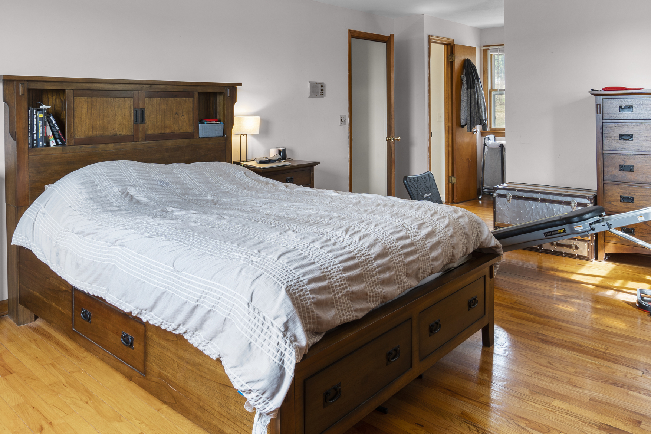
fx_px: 506
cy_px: 105
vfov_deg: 44.7
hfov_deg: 65.4
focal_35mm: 28
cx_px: 308
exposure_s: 1
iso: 200
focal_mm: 16
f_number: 9
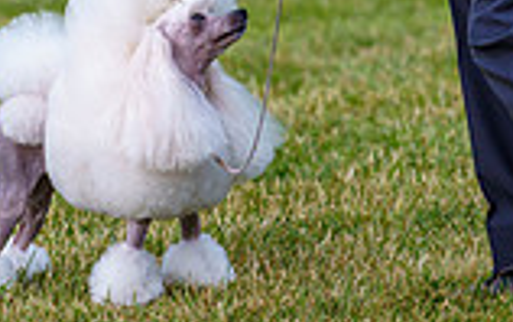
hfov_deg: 3.5
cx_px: 75
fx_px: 8283
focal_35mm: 592
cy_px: -265
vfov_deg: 2.2
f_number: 4
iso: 200
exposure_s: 1/500
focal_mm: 158
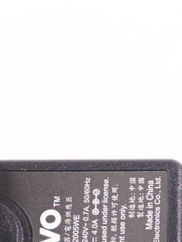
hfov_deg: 4.9
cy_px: 219
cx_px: 272
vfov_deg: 6.5
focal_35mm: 303
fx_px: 2123
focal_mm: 30
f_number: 5.6
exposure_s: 1/250
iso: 800
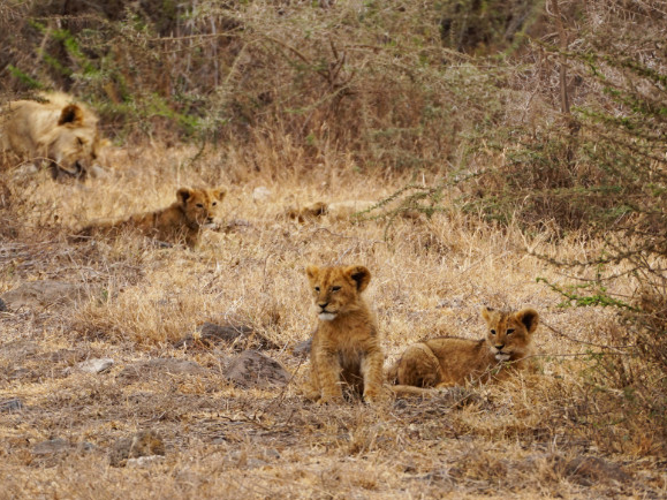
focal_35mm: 474
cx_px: 257
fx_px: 9131
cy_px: 252
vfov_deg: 3.1
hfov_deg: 4.2
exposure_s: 1/400
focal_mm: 238
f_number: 5.6
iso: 160
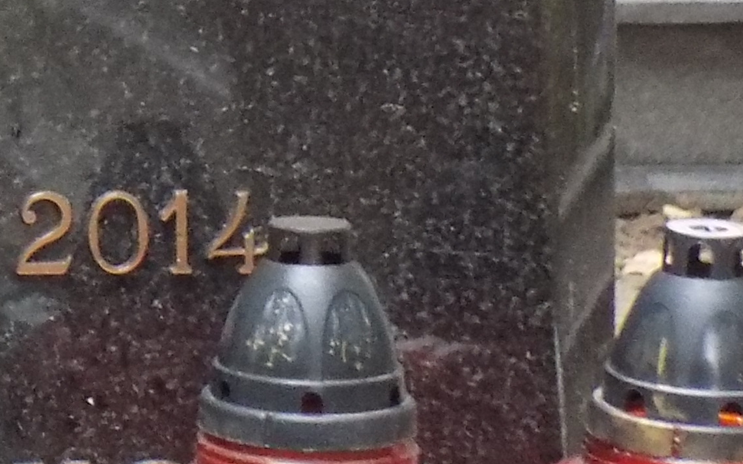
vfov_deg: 6.7
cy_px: -5
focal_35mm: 196
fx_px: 3969
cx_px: -619
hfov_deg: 10.1
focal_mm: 7.3
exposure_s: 1/10
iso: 400
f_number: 3.6
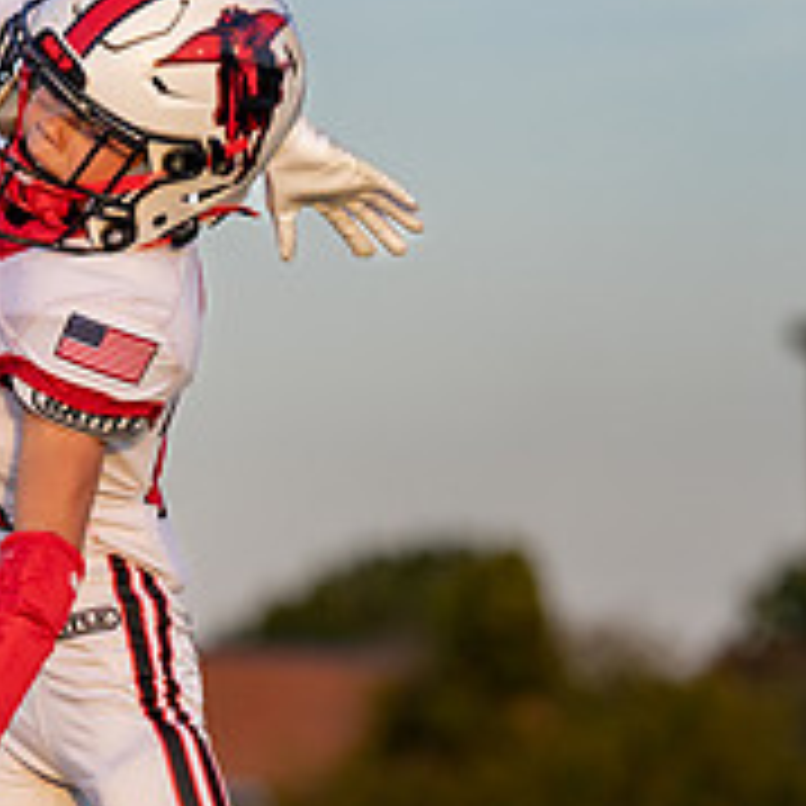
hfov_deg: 4.0
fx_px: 11406
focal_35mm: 433
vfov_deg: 4.0
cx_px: -236
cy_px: 450
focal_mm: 133
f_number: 2.8
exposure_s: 1/1600
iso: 200
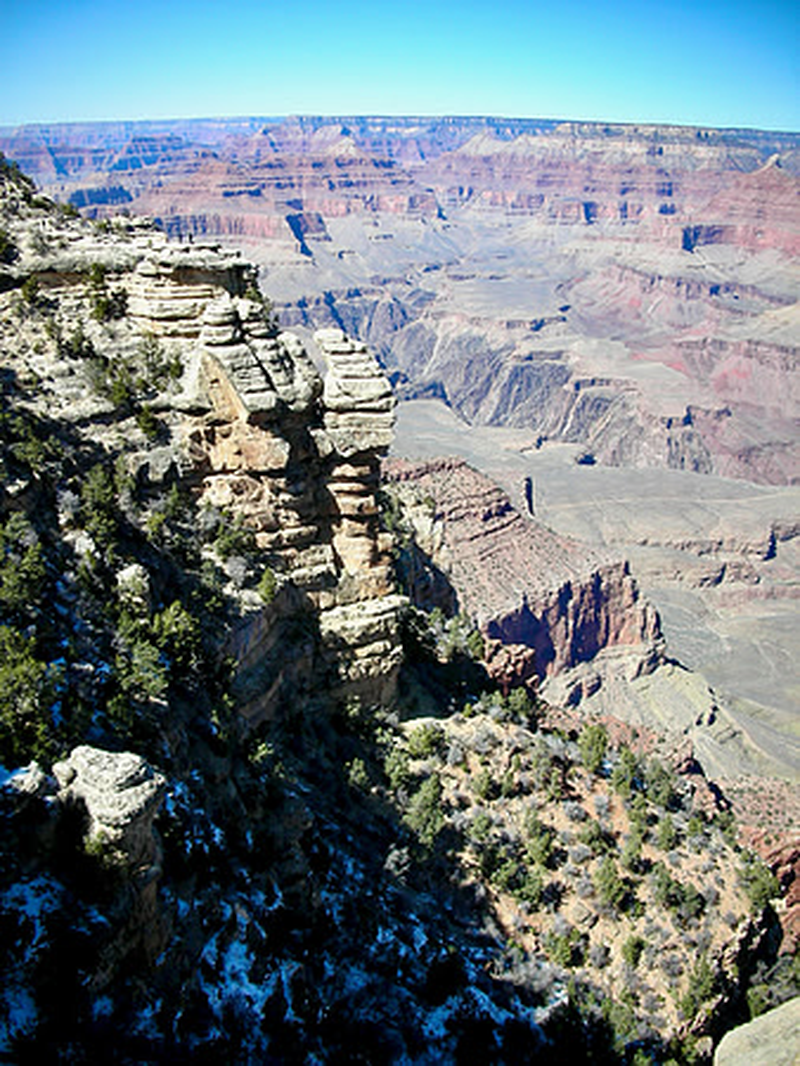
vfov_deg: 52.6
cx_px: 400
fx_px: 1077
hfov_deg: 40.7
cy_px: 533
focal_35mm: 35
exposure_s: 1/462
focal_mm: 5.8
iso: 50
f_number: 3
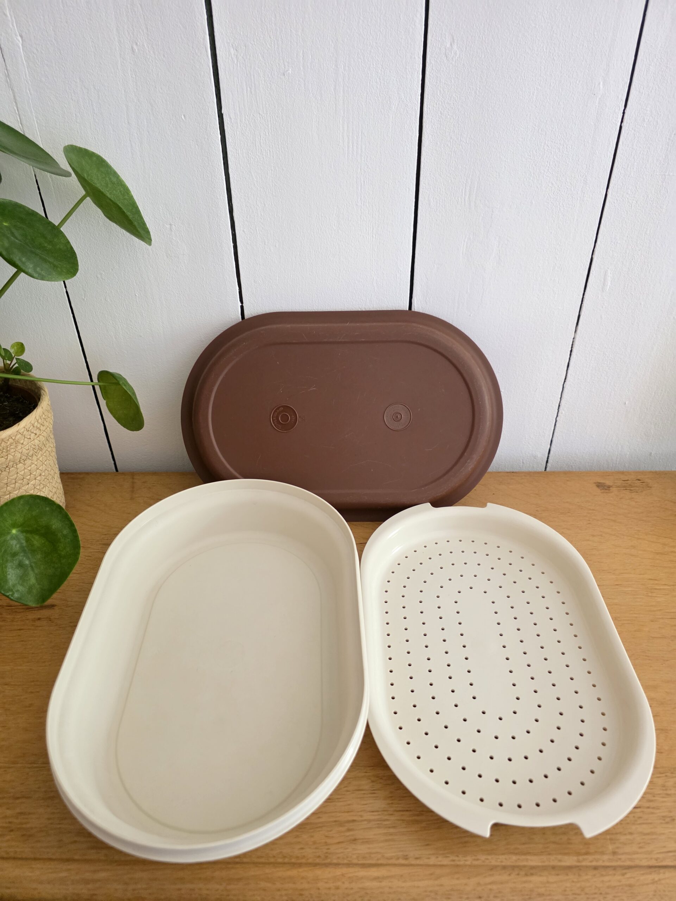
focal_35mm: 23
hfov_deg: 58.9
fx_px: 599
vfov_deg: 73.9
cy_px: 450
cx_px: 338
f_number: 1.7
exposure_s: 1/60
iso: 1600
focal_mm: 6.3
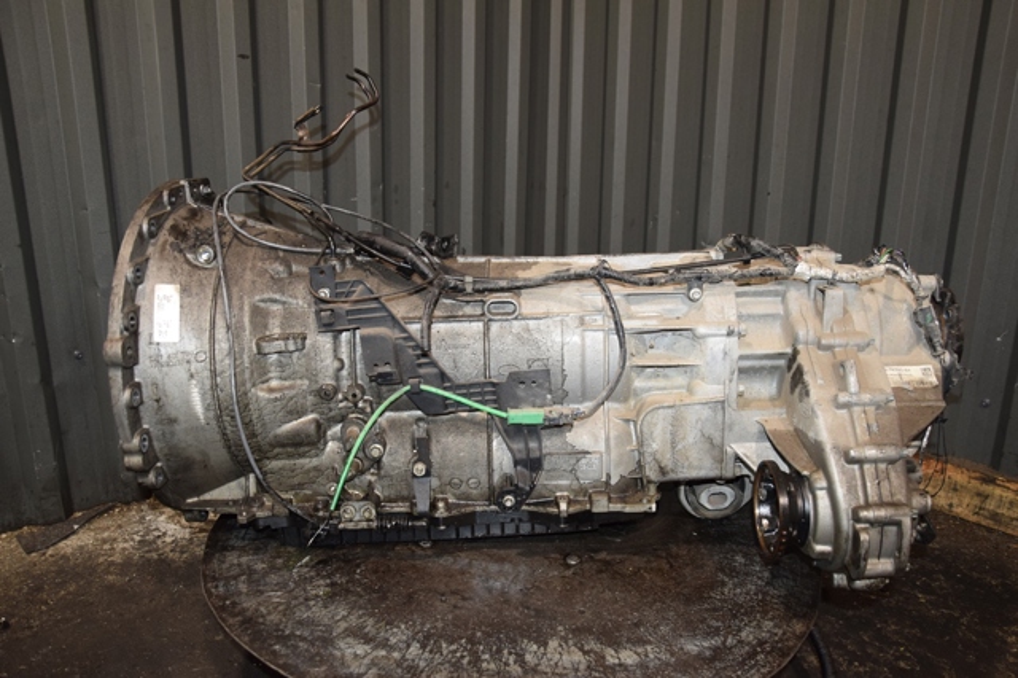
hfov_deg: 67.4
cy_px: 339
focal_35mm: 27
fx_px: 763
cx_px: 509
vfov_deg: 47.9
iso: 800
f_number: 5
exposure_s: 1/60
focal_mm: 18
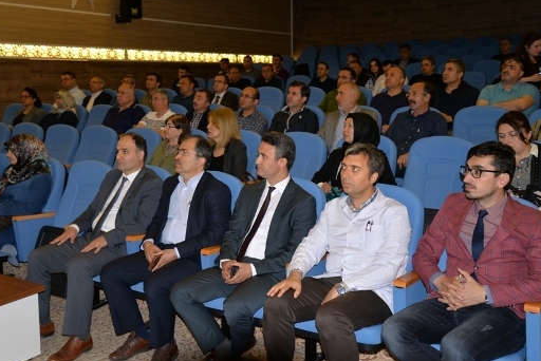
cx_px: 245
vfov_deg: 33.4
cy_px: 154
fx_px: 601
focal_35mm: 40
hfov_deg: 48.4
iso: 800
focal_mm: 32
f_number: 4
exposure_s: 1/60
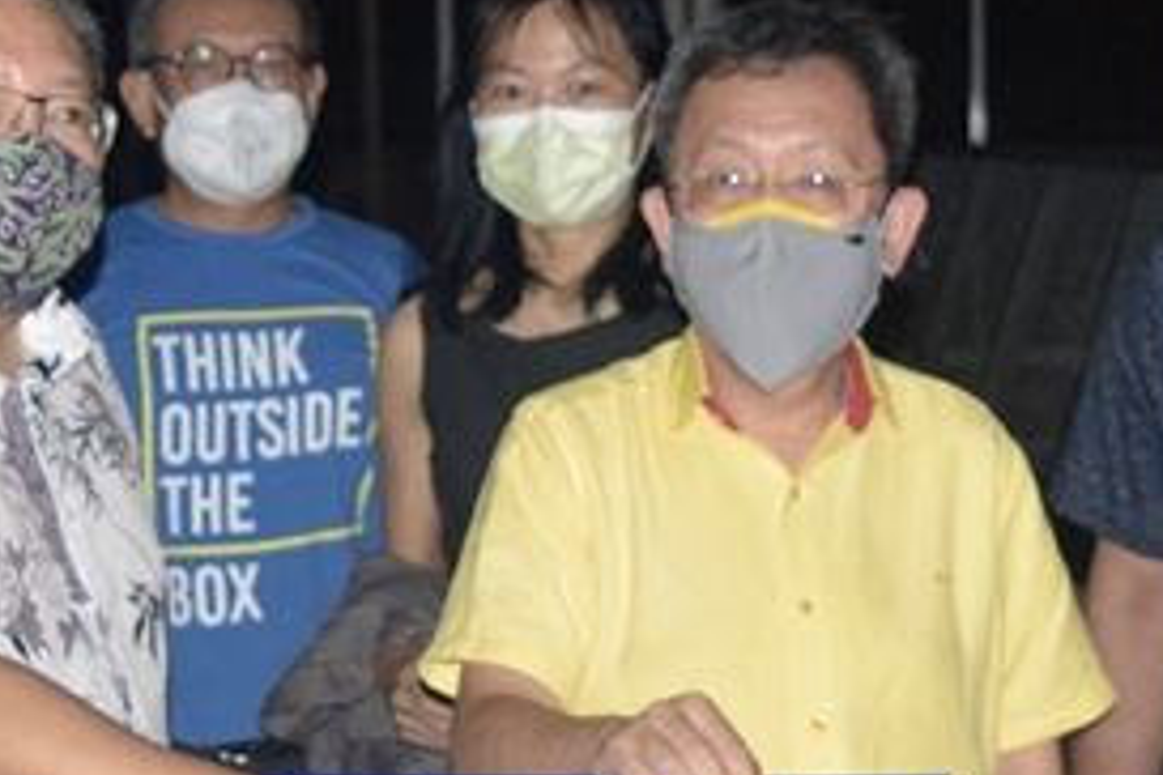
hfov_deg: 20.6
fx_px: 3198
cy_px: 620
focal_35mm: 99
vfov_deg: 13.8
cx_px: 550
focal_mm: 18
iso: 1250
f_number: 3.5
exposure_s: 1/125
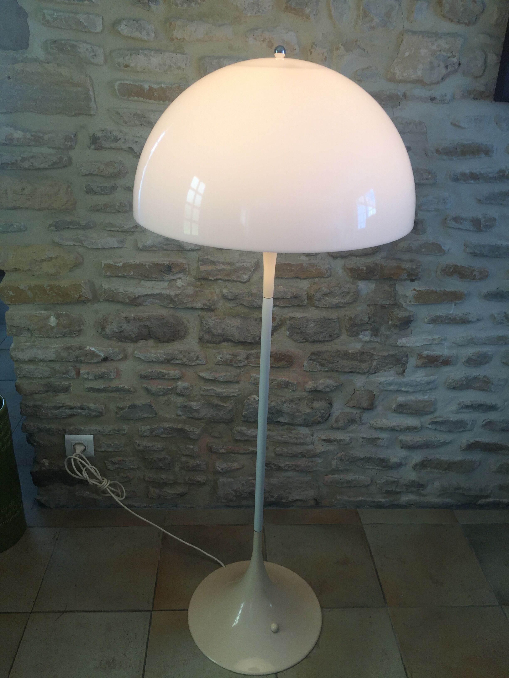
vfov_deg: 61.7
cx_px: 254
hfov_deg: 48.2
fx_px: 569
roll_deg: -2.6
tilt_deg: -24.9
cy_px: 339
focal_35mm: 29
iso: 50
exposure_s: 1/100
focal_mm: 4.15
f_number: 2.2
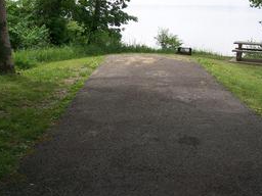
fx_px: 394
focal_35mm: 52
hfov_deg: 36.8
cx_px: 136
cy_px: 76
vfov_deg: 28.0
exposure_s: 1/500
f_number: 3.4
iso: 100
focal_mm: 8
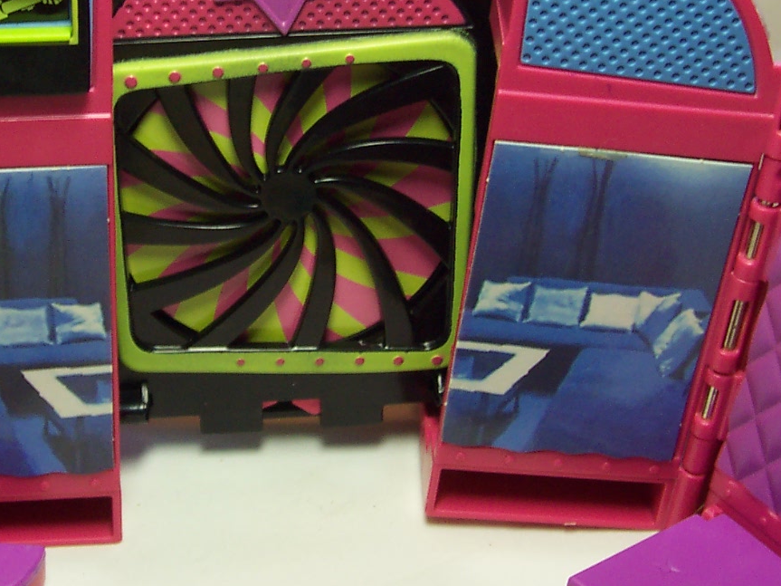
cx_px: 283
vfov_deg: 20.6
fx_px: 1602
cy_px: 157
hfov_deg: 27.3
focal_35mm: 71
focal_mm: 5.6
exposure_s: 1/45
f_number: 2.8
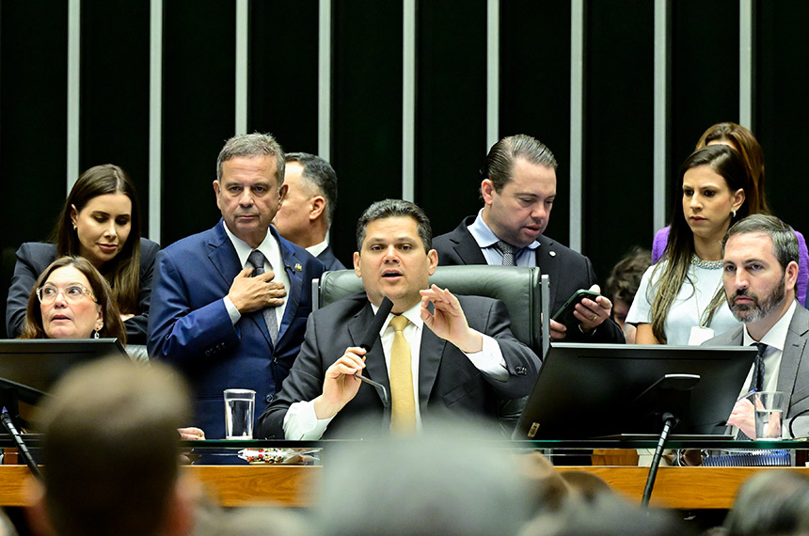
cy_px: 268
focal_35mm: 300
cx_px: 404
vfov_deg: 4.6
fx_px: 6729
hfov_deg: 6.9
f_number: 4
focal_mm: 200
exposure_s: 1/200
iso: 4000
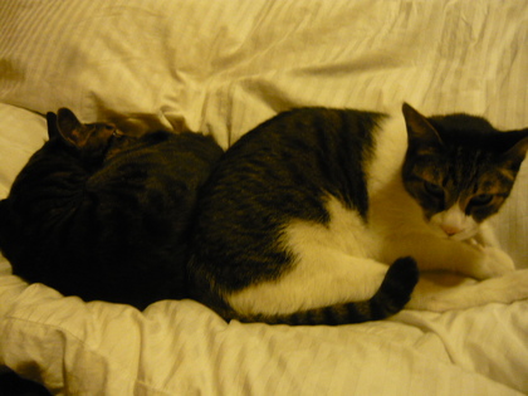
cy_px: 198
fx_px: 503
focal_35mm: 33
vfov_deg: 42.9
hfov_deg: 55.4
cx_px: 264
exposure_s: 1/10
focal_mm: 5.5
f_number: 2.8
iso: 400
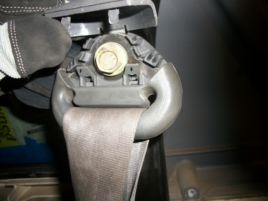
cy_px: 100
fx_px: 248
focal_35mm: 32
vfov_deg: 44.2
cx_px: 134
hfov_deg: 56.8
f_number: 2.9
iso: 80
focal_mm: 5.7
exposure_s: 1/60
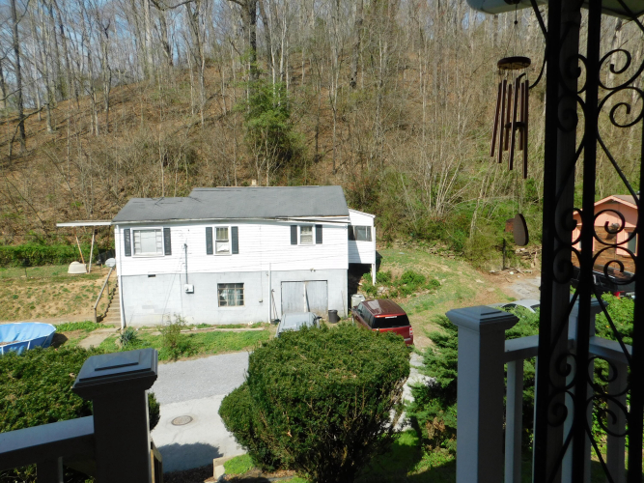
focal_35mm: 23
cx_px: 322
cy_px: 242
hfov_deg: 73.9
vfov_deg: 58.9
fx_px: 428
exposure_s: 1/1250
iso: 125
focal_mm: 4
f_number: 3
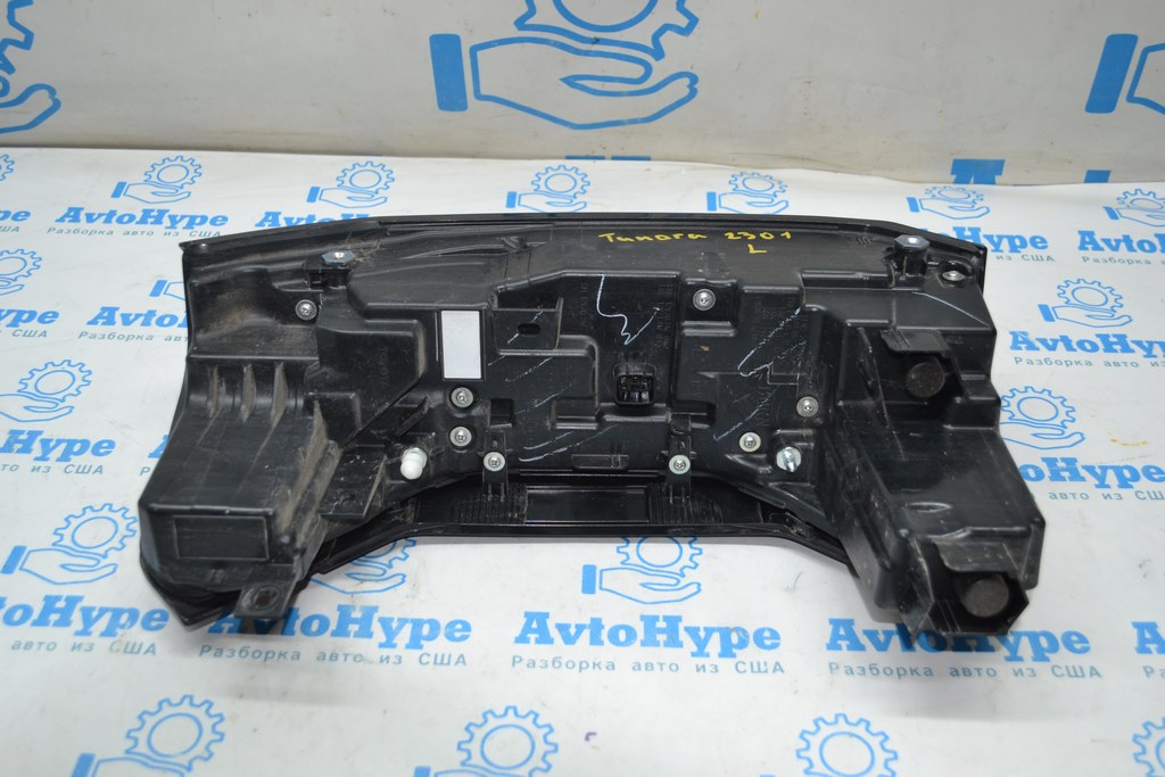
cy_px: 388
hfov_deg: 53.1
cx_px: 582
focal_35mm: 36
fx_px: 1165
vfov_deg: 36.9
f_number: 4
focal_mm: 24
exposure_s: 1/100
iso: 400
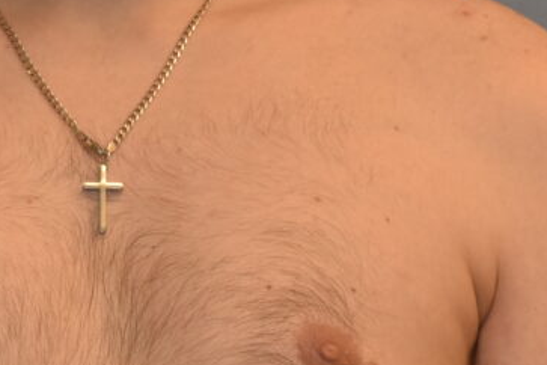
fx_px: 4497
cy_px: 336
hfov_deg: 7.0
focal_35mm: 296
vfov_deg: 4.6
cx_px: 139
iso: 560
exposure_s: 1/125
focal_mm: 70
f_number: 5.6
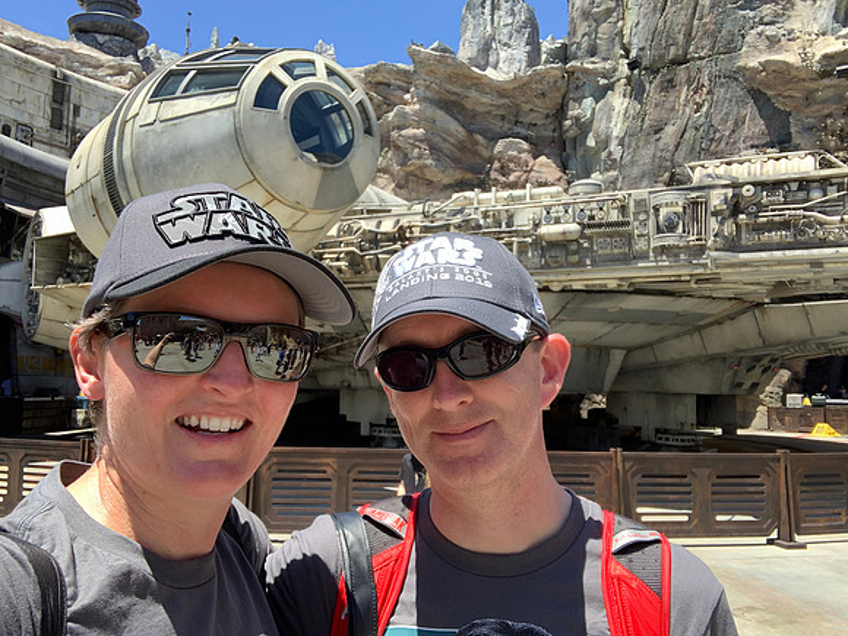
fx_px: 784
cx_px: 424
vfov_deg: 44.2
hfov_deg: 56.8
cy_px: 318
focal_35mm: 32
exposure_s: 1/199
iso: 16
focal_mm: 2.87
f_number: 2.2
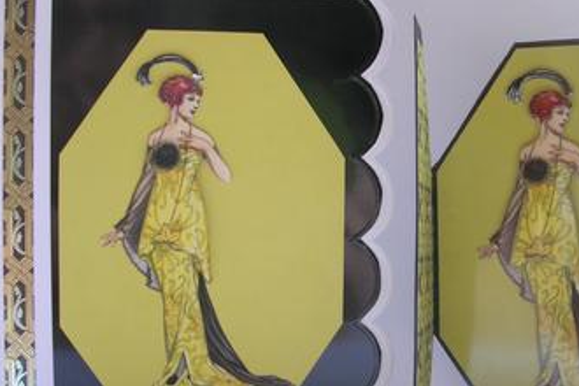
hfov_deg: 36.7
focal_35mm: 54
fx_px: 868
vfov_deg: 24.9
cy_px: 263
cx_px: 363
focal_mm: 5.8
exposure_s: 1/29.9
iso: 88
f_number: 2.8
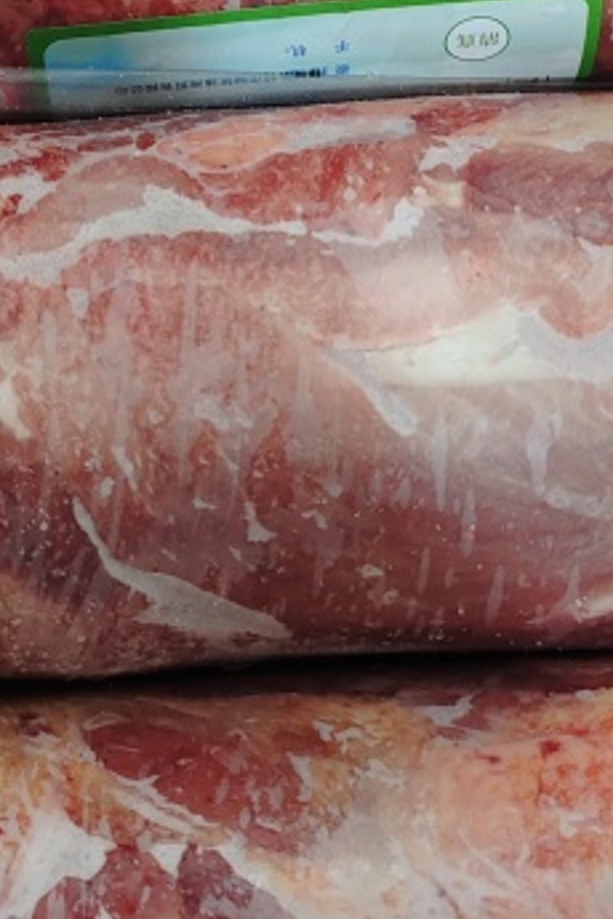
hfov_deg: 18.3
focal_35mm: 74
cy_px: -1
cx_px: 125
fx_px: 1890
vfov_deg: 25.9
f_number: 1.57
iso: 420
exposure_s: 1/50
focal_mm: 6.51
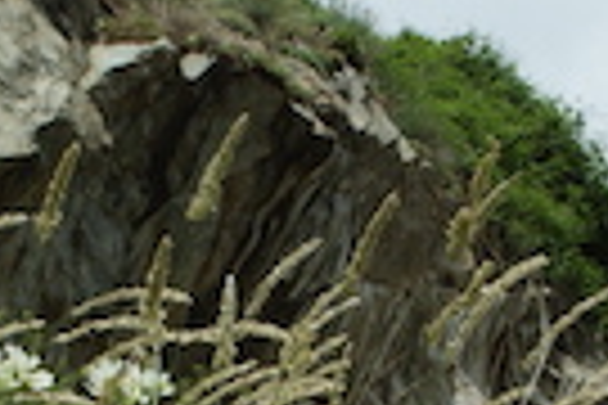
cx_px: 365
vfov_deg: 7.3
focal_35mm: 186
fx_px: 3141
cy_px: 504
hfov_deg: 11.1
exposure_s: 1/160
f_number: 11
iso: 100
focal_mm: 24
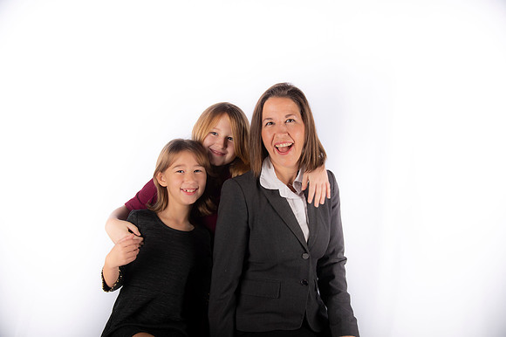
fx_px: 674
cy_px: 168
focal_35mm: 48
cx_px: 253
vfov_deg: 28.0
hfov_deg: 41.1
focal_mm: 48
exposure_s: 1/200
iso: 100
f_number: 6.3
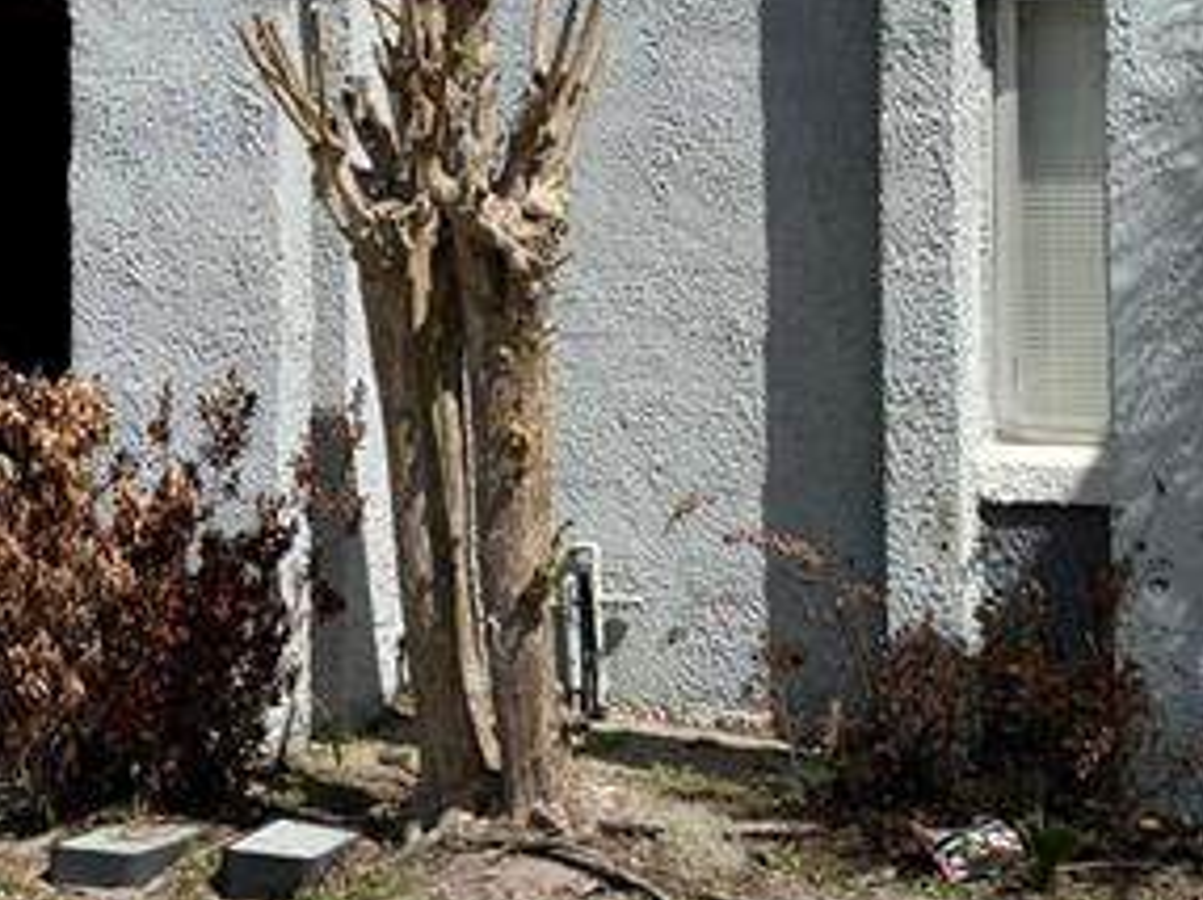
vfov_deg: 16.9
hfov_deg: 22.3
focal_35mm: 86
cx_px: 130
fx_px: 2986
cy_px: 88
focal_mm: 6.76
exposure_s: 1/6173
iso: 80
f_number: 1.78
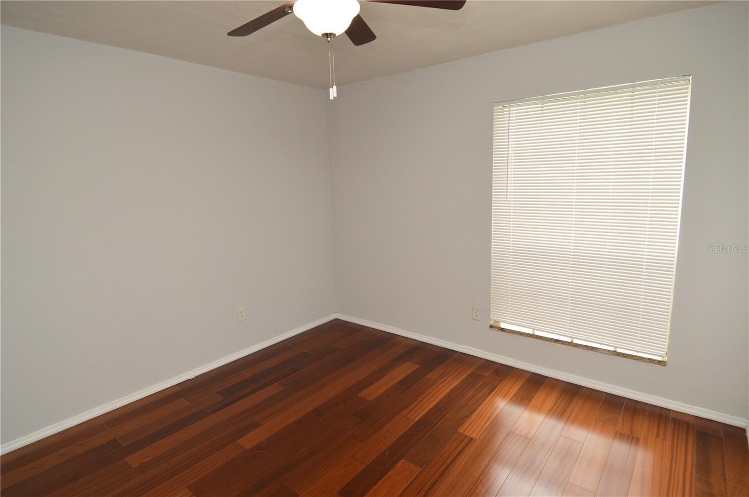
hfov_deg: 90.1
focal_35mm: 18
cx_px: 374
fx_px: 374
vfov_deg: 67.3
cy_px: 248
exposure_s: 1/80
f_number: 4.5
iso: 400
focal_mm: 12
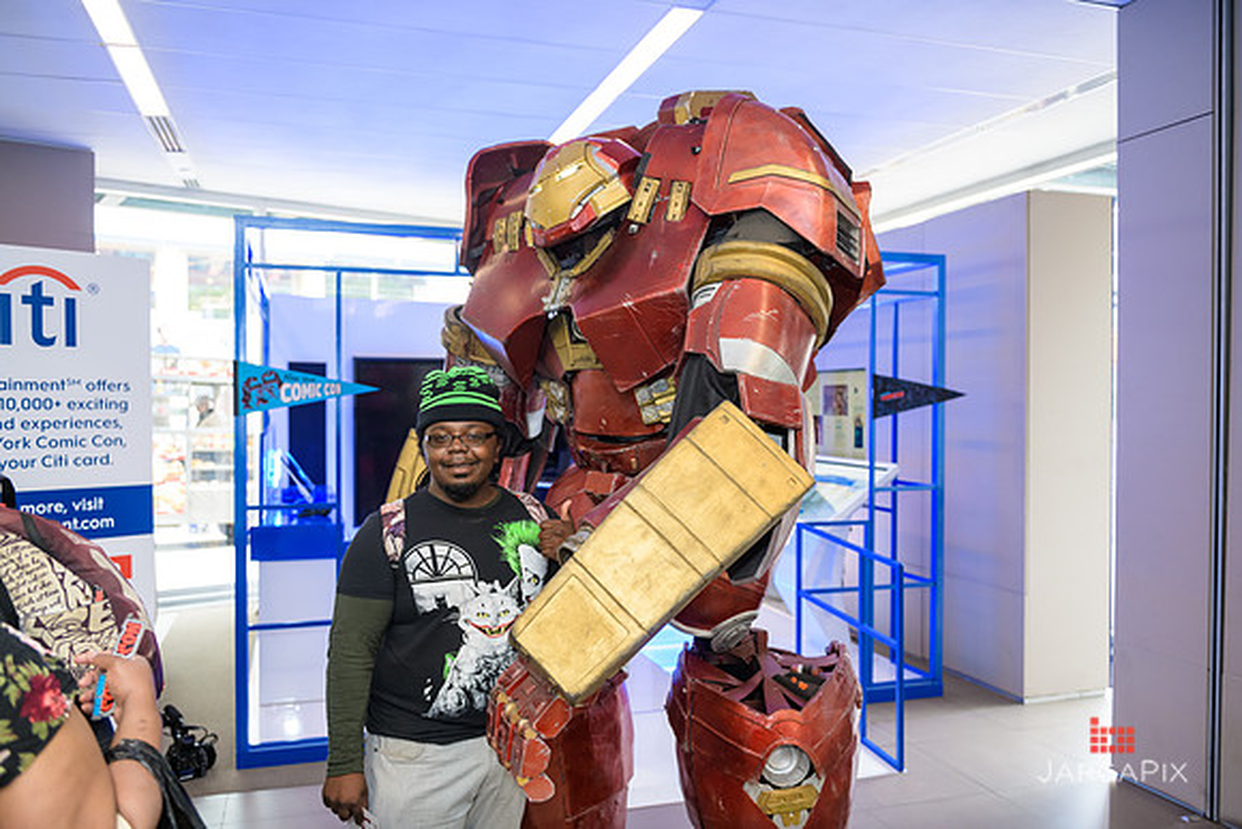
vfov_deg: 45.0
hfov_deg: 63.6
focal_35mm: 29
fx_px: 1001
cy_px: 414
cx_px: 621
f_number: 3.2
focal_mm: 29
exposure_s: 1/125
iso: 800
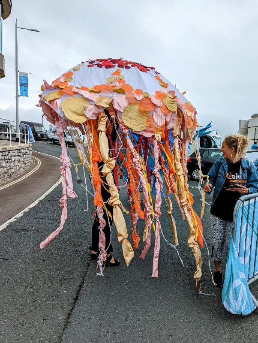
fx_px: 238
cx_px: 129
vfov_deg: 71.5
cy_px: 172
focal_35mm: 24
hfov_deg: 56.9
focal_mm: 6.81
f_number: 1.85
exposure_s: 1/1258
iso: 51
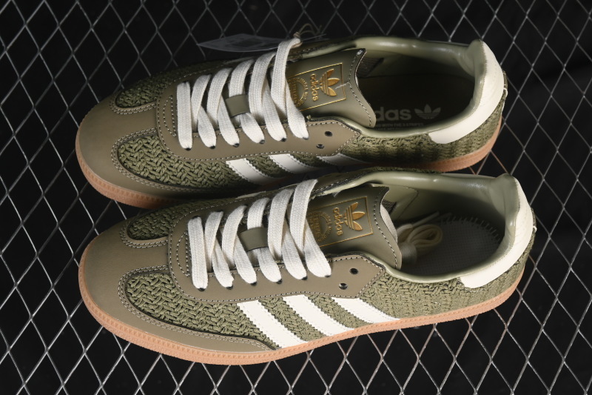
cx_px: 296
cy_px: 198
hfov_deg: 27.0
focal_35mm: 75
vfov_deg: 18.2
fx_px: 1233
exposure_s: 1/60
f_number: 7.1
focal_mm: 50
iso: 160
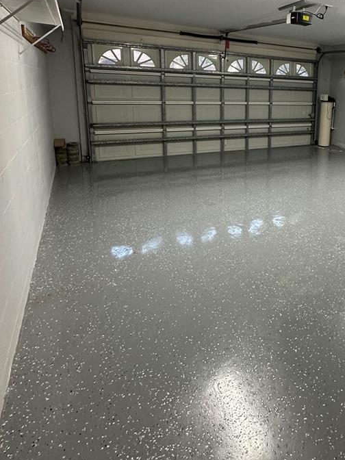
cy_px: 150
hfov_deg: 50.0
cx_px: 297
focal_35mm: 25
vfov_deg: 67.3
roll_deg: -2.9
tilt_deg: -10.7
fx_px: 332
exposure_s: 1/60
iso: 200
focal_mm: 2.22
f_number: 2.2
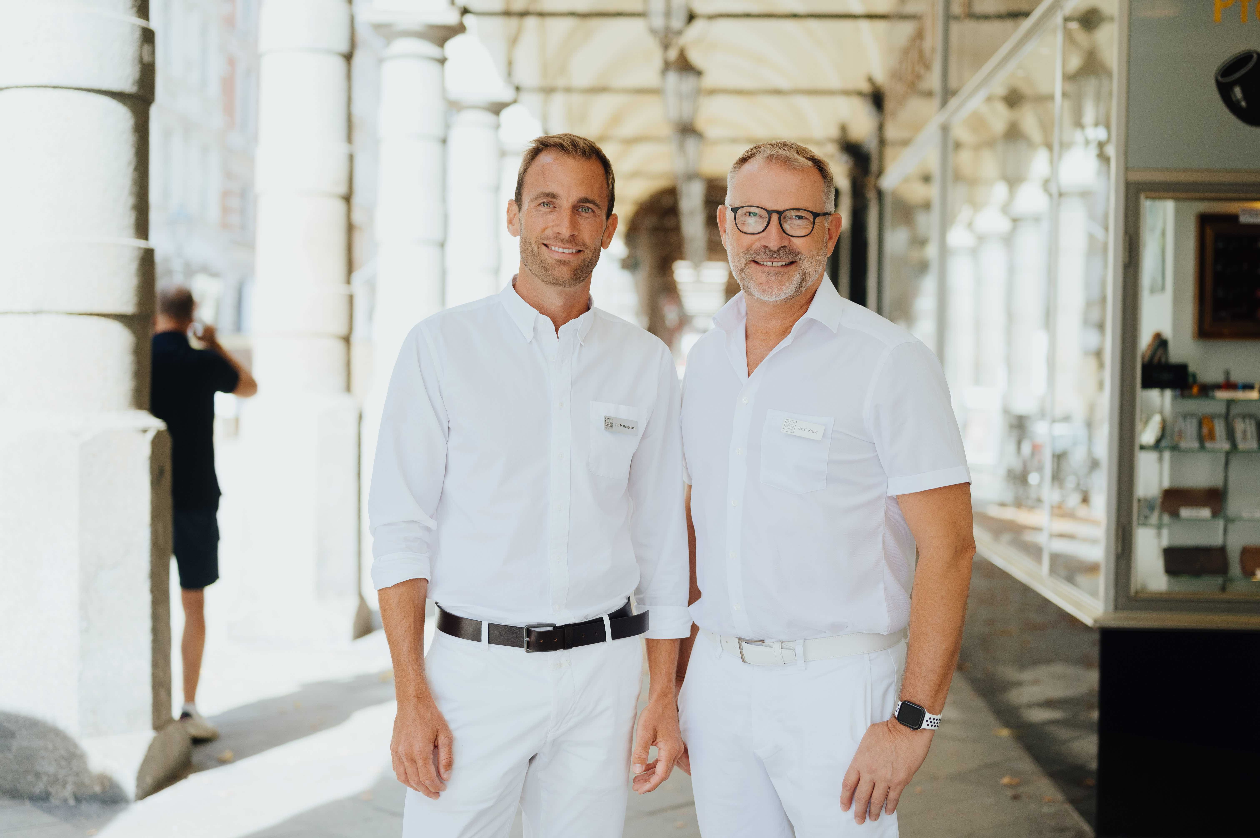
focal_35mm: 50
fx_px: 1749
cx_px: 630
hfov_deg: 39.6
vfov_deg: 27.0
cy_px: 419
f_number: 2.2
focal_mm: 50
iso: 800
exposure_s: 1/3200
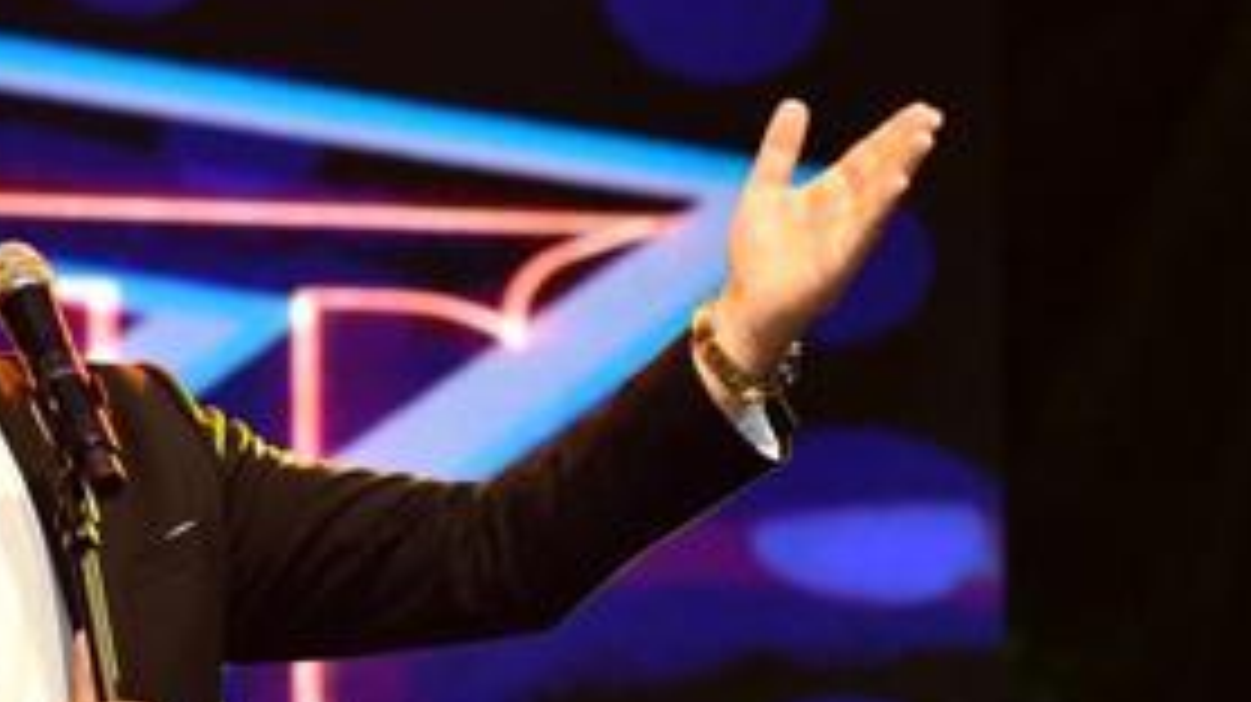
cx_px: 9
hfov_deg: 7.8
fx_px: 9183
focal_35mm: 277
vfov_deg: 4.4
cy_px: 572
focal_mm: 120
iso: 4000
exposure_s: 1/320
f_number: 4.5
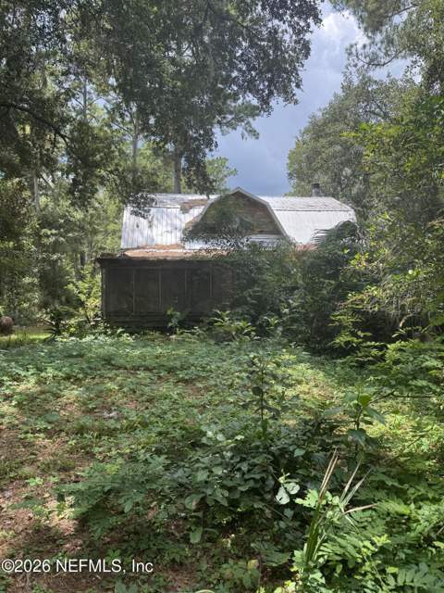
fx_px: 410
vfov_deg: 71.6
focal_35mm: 24
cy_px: 296
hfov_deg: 56.8
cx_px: 222
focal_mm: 6.76
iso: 80
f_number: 1.78
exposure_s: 1/842
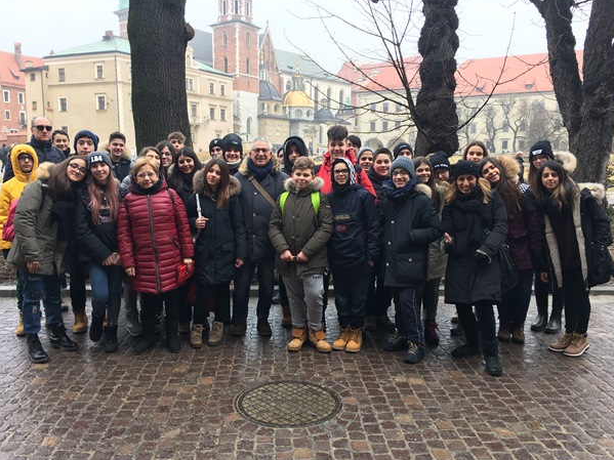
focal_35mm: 31
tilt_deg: -8.1
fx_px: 550
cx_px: 294
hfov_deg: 58.3
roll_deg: -0.1
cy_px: 241
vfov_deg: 45.4
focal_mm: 4.15
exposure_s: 1/100
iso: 25
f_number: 2.2
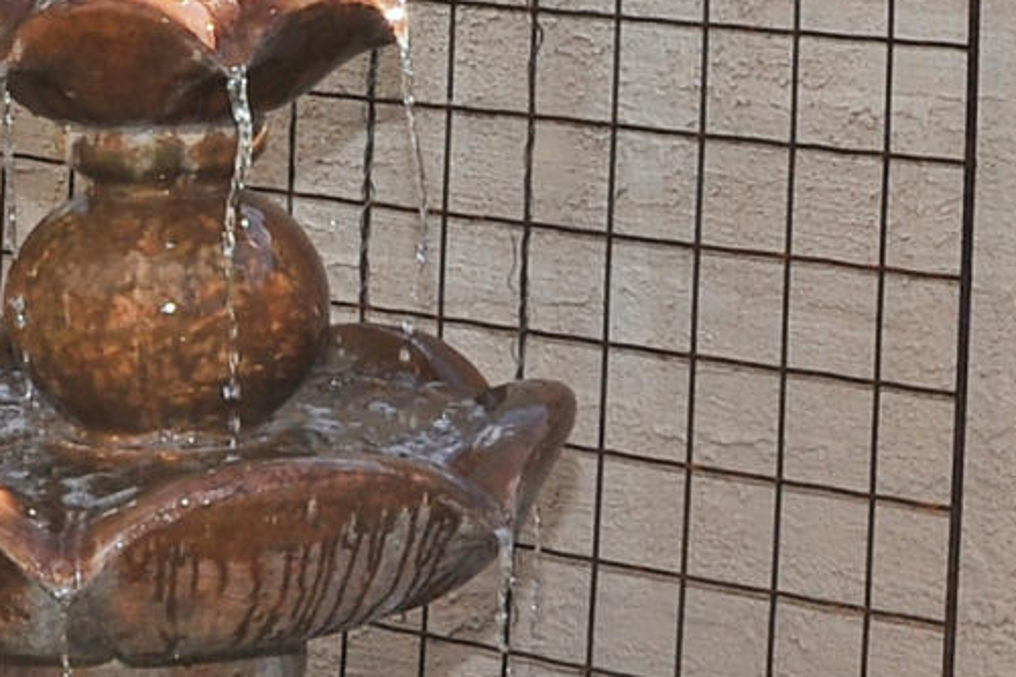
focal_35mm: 156
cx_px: 404
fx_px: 4401
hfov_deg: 13.2
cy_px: -244
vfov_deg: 8.6
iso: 320
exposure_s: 1/320
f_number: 13
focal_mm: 26
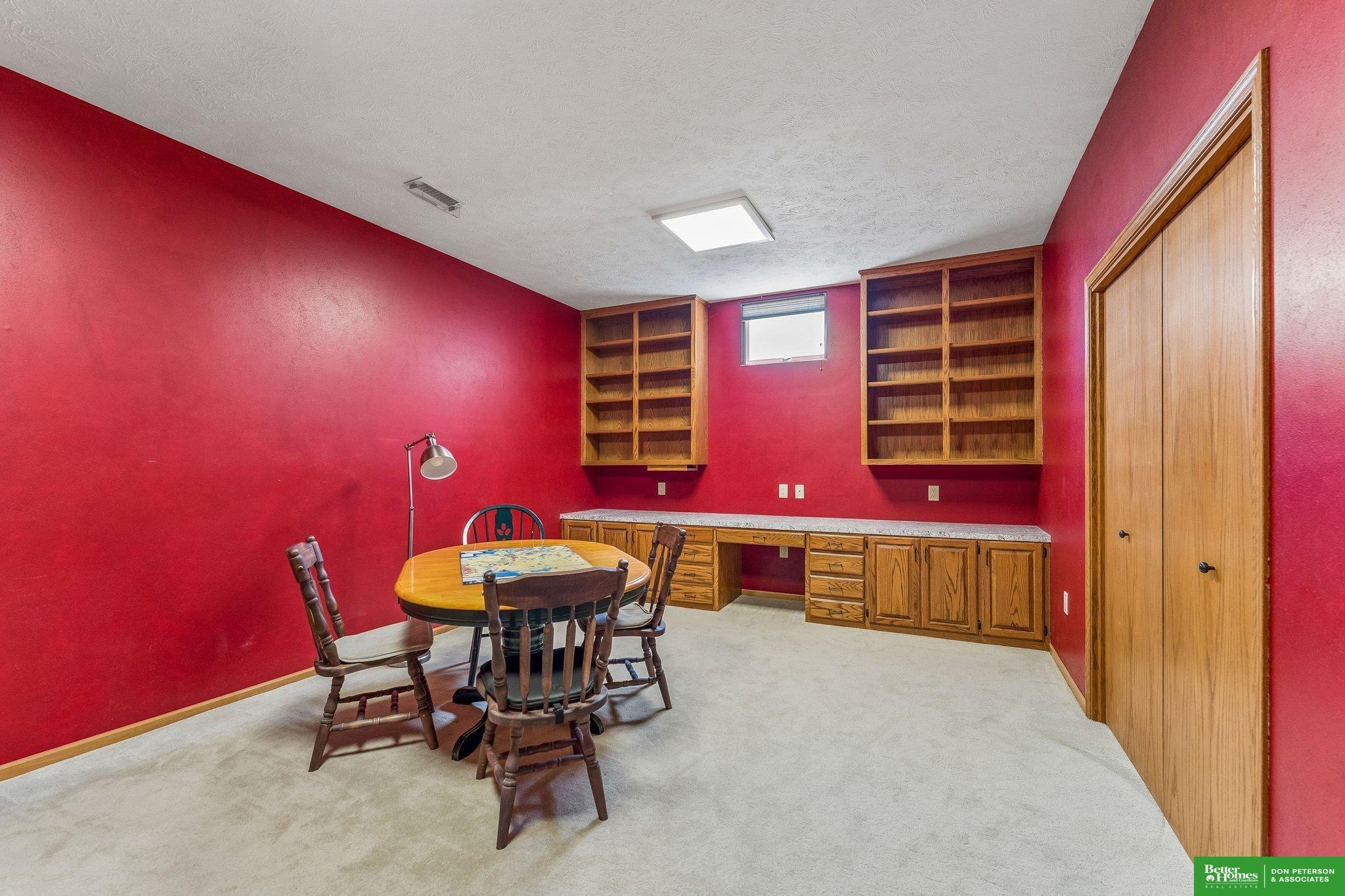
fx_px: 523
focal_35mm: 14
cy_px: 448
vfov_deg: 81.2
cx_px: 672
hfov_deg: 104.3
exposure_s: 1/5
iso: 500
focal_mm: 14
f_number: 6.3
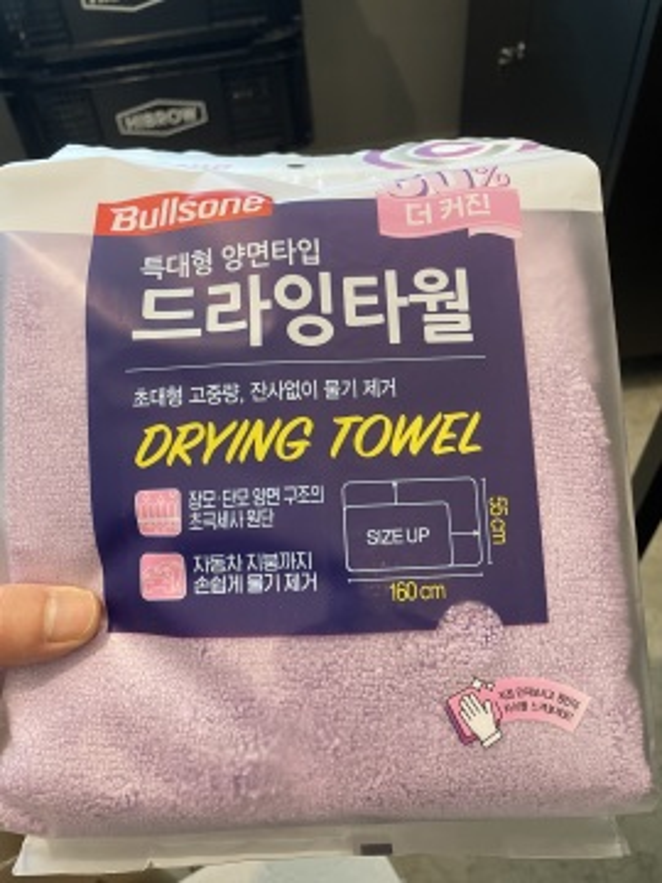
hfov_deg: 53.1
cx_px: 331
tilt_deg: -49.8
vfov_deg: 67.3
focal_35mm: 26
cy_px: 442
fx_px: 663
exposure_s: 1/60
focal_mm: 4.2
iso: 250
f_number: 1.6
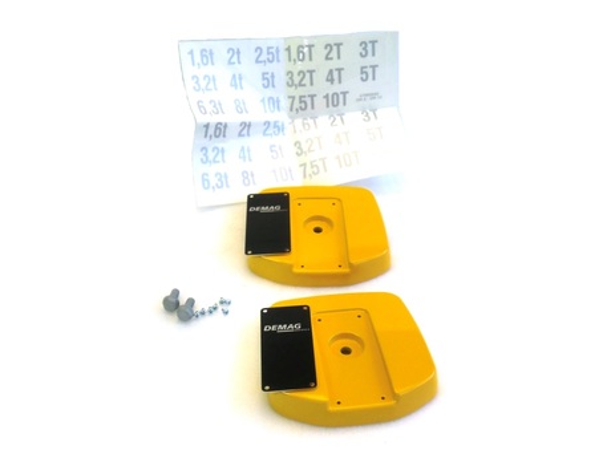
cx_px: 306
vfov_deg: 32.9
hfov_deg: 42.9
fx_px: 777
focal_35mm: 44
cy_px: 229
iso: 125
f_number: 3.4
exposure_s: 1/60
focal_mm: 7.91
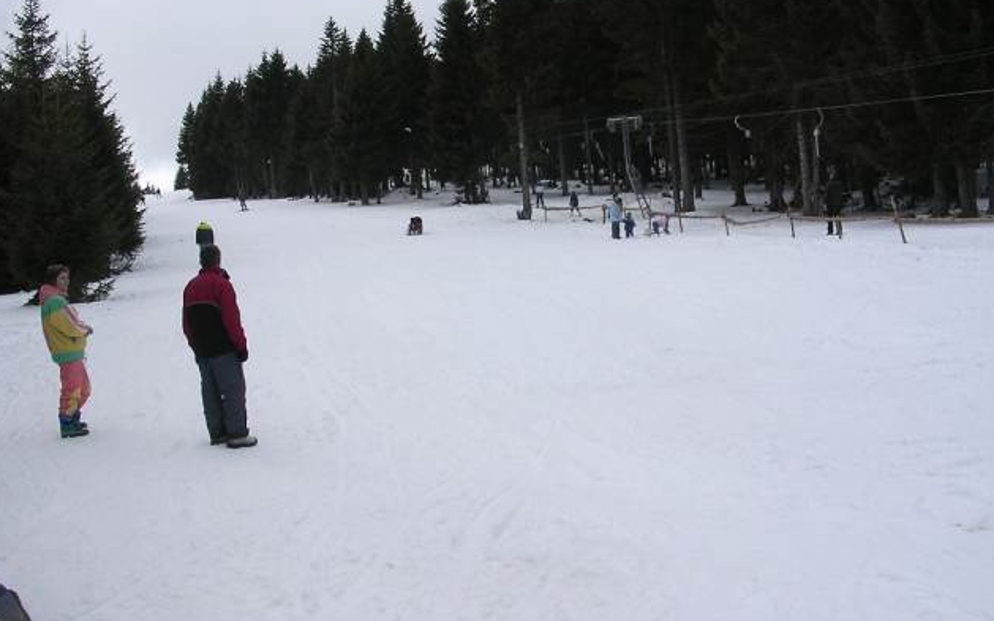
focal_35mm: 41
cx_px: 499
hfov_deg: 48.2
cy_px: 307
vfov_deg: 31.2
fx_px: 1111
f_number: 5.6
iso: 100
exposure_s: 1/226
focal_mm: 5.8
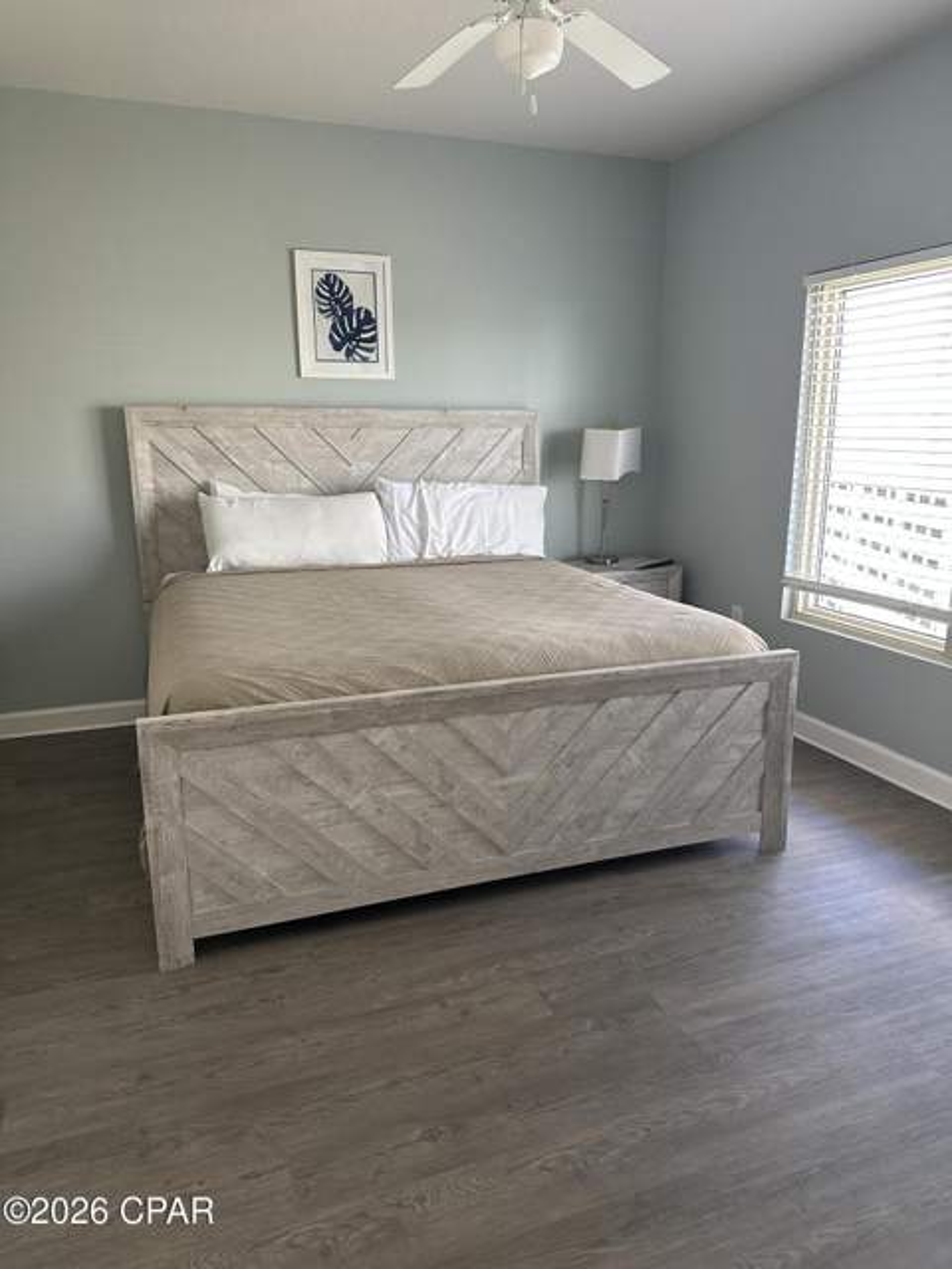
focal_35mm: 24
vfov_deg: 71.6
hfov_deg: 56.8
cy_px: 634
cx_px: 476
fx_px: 880
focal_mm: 6.86
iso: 250
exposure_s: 1/115
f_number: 1.78
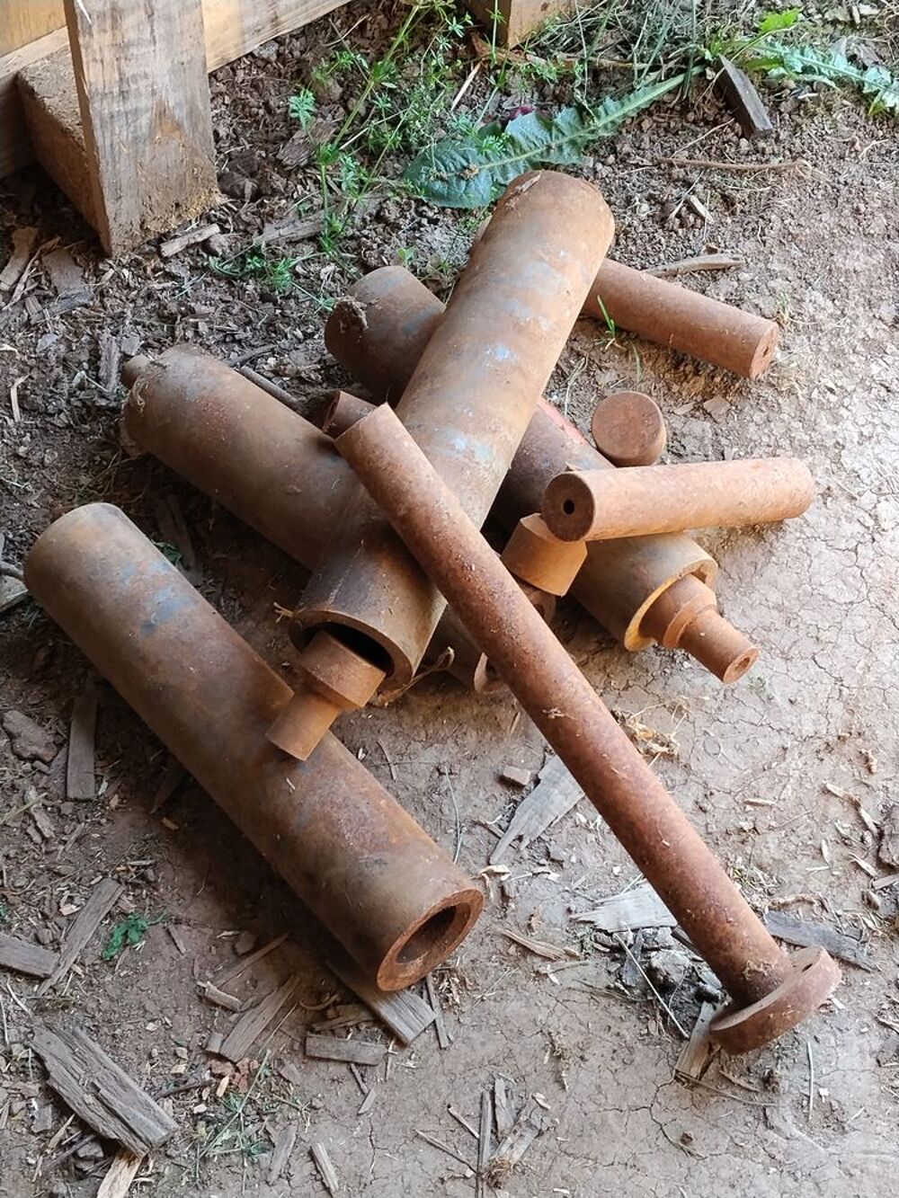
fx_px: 2008
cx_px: 450
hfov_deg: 25.2
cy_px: 599
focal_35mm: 58
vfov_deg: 33.2
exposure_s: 1/50
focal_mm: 4.22
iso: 64
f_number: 1.8
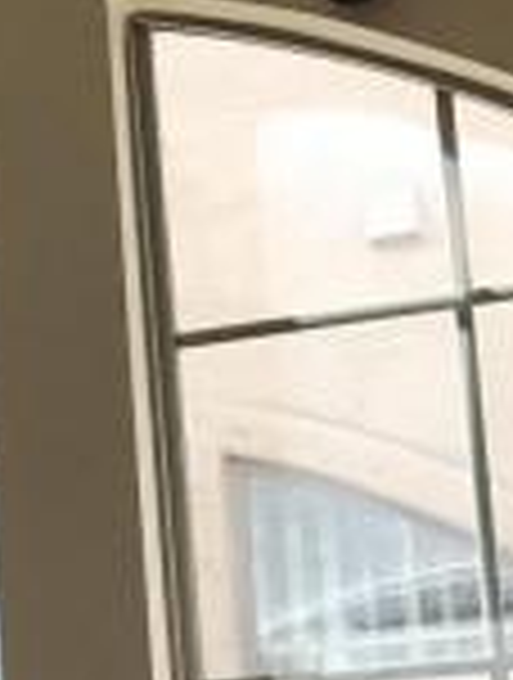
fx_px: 2794
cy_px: 599
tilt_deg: +10.3
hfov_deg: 9.4
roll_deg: +1.4
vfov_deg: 13.8
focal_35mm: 142
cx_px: -680
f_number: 1.8
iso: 20
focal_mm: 3.99
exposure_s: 1/230
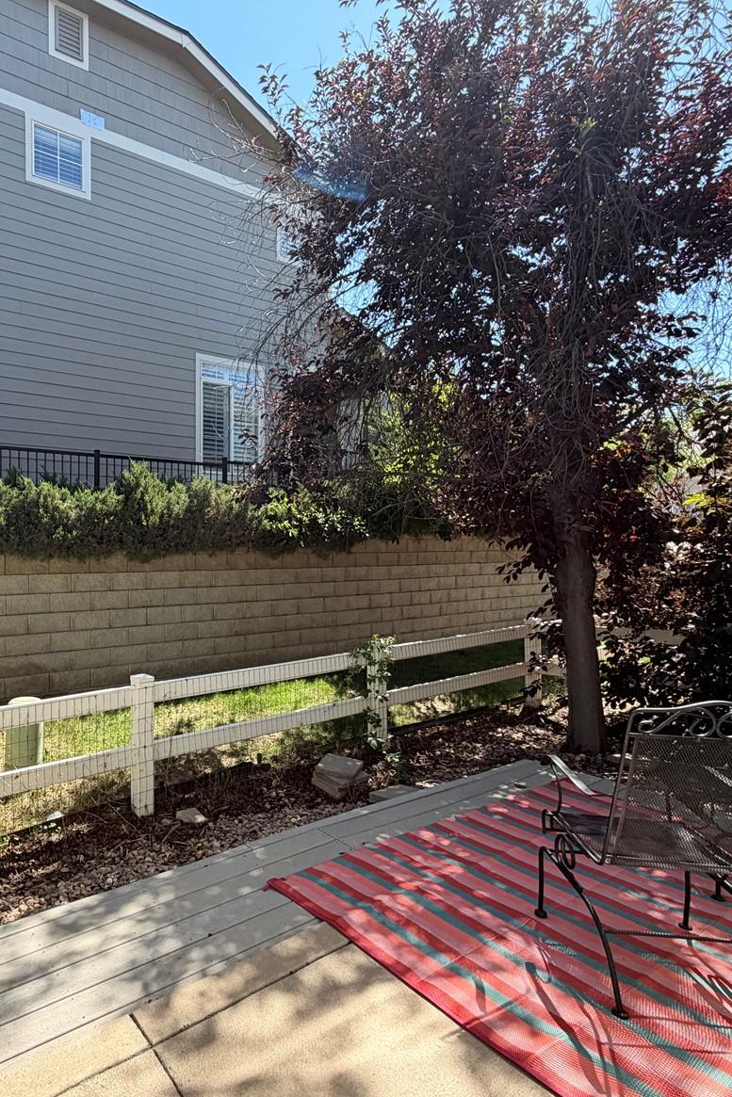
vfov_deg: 84.0
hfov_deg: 59.1
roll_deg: -0.3
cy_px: 557
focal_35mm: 20
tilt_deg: -1.2
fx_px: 610
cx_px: 196
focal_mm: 2.22
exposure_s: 1/502
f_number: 2.2
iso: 50
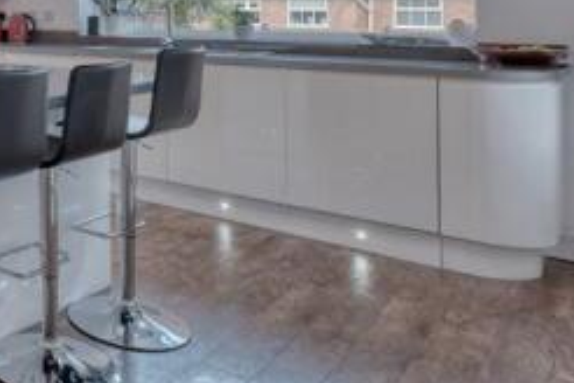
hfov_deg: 35.2
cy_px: 4
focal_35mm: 40
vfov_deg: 31.0
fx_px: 638
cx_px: -155
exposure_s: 1/25
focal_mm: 10
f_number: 8
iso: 800
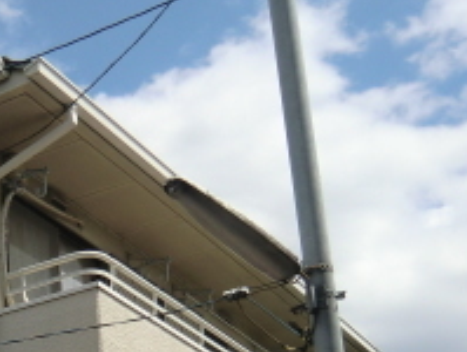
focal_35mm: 77
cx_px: -141
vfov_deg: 18.0
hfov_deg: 22.6
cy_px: 453
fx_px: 1041
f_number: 7.5
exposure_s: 1/250
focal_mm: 4.3
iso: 64
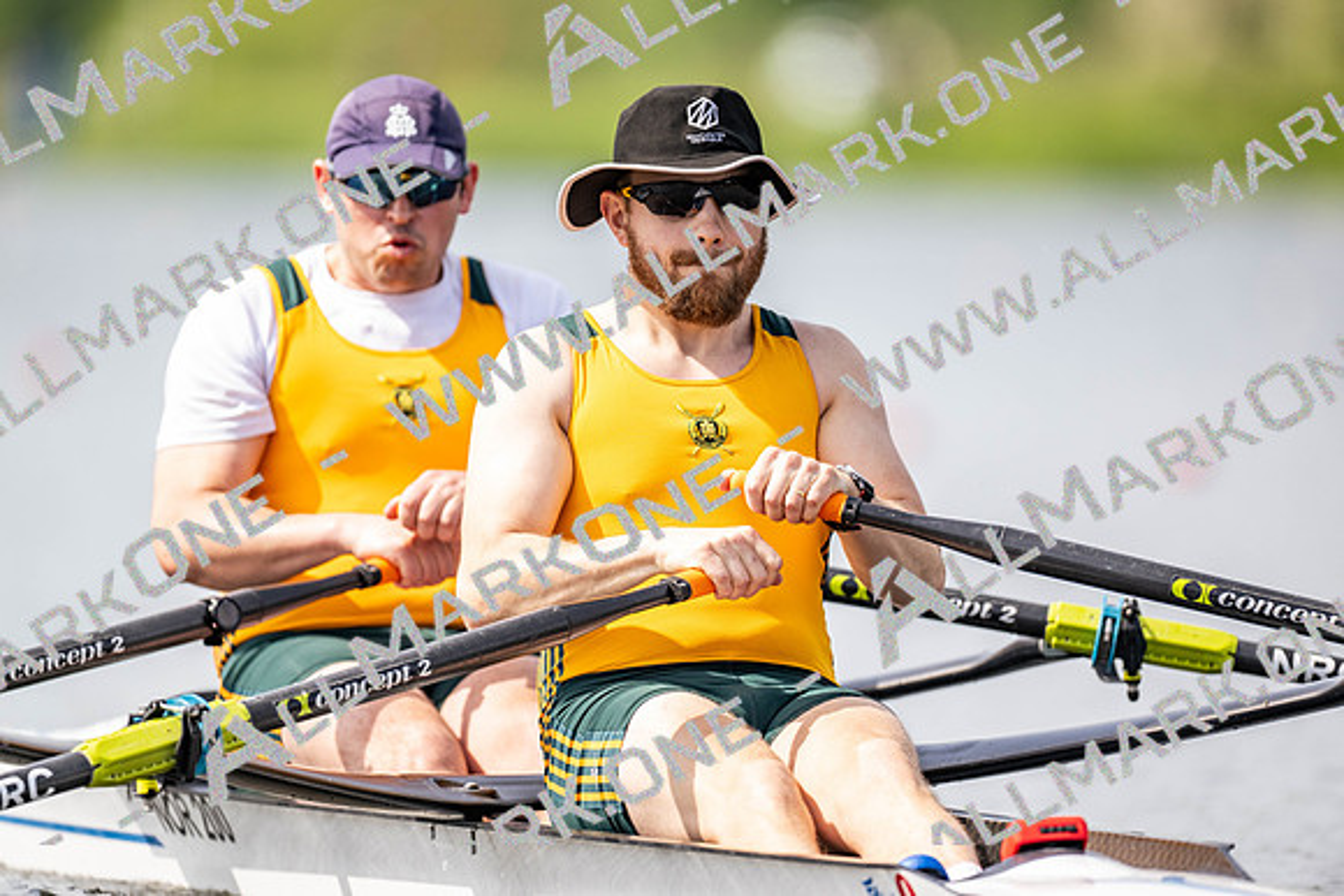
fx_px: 22404
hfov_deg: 3.4
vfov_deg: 2.3
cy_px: 448
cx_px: 672
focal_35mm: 600
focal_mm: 600
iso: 560
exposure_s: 1/2500
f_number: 4
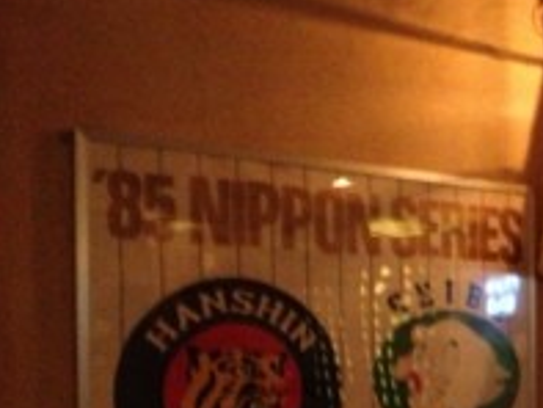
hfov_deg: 22.8
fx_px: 1256
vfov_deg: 18.1
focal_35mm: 80
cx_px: 617
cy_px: 378
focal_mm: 4.28
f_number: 2.4
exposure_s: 1/15
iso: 800
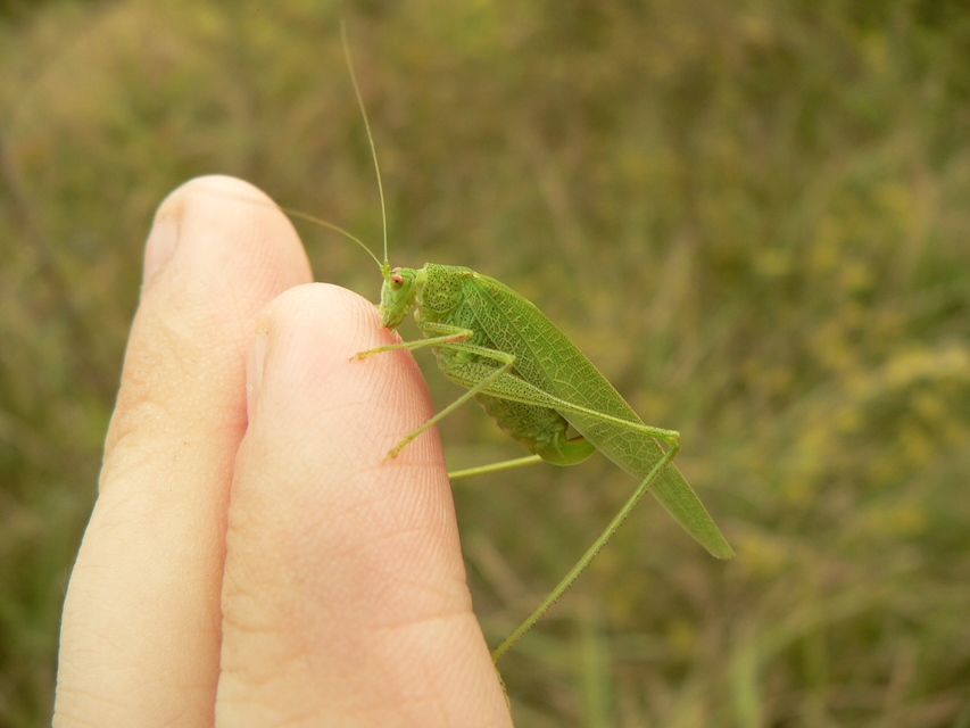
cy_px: 364
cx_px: 485
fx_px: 1009
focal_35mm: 36
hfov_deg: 51.3
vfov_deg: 39.7
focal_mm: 6
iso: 80
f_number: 2.8
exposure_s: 1/80
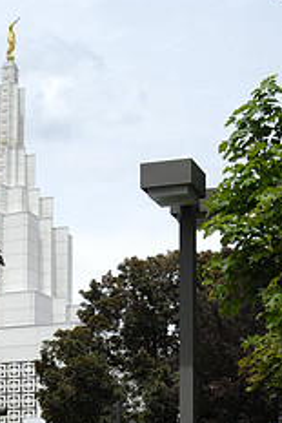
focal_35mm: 86
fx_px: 1012
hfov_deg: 15.9
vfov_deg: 22.5
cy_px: 434
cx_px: 155
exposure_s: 1/640
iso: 400
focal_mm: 23
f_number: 10
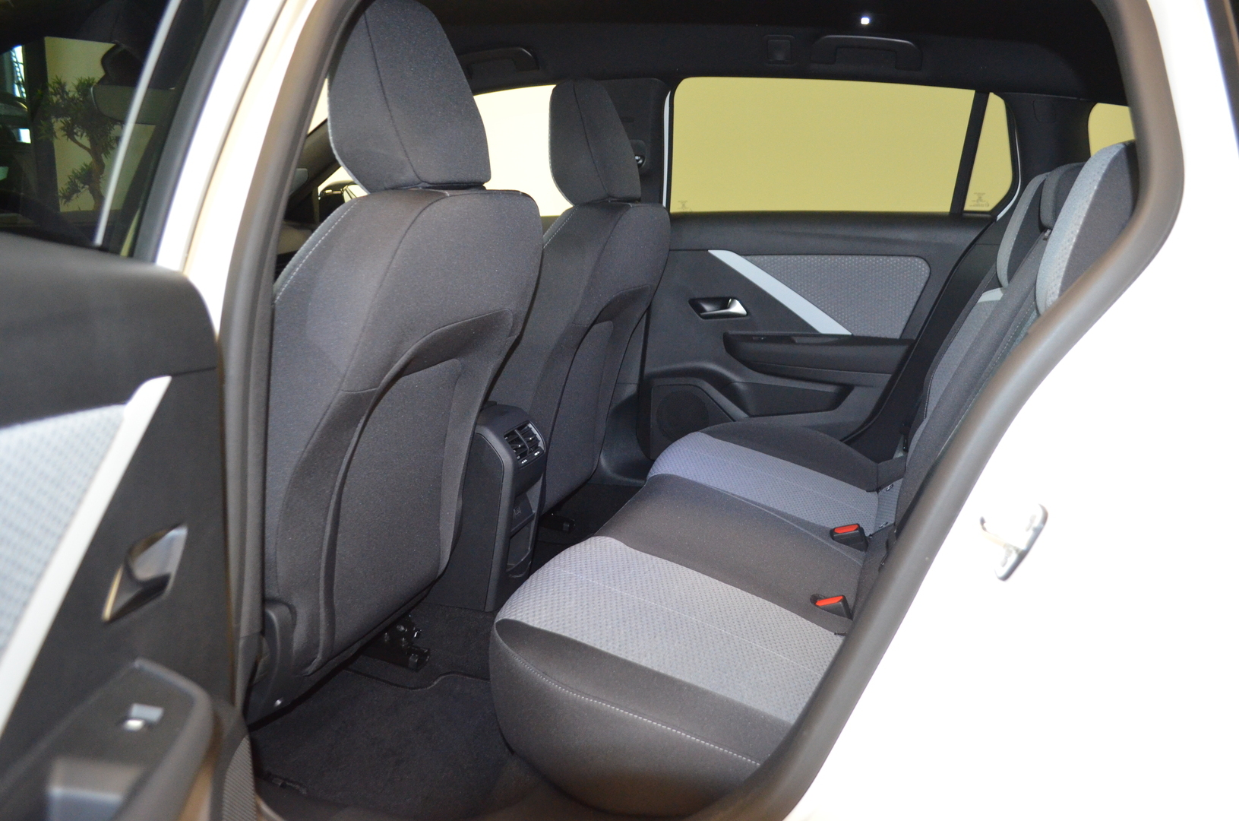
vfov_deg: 47.7
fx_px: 927
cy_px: 410
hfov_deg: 67.5
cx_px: 620
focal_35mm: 27
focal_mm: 18
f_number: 3.5
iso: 2200
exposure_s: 1/60
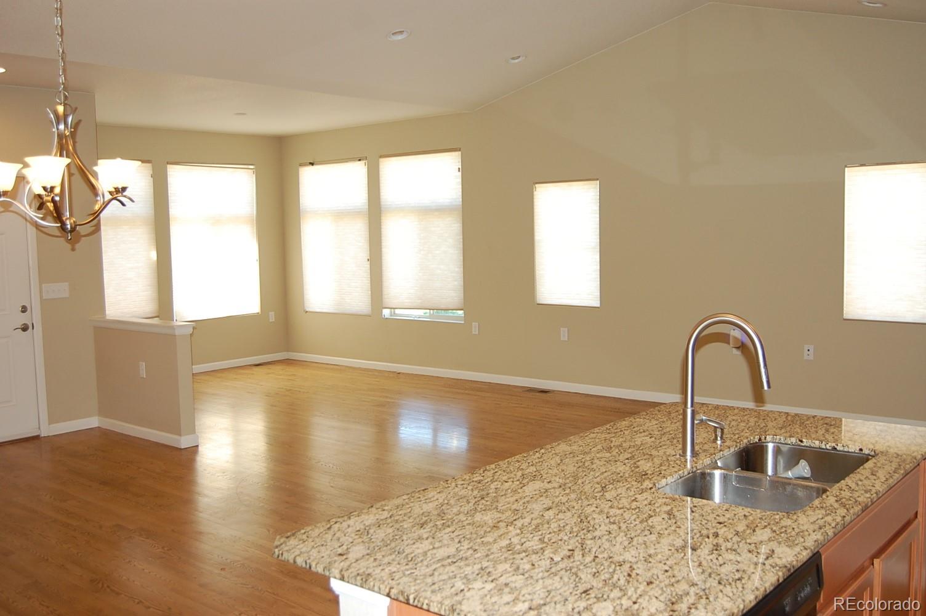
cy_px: 308
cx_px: 463
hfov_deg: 55.1
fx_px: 887
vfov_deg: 38.3
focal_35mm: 34
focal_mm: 23
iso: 400
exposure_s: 1/60
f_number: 3.8
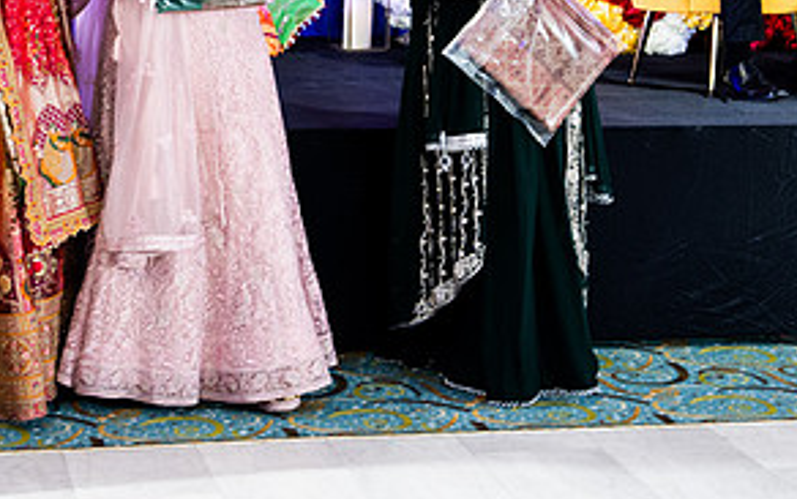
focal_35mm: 91
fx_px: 1978
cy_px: 45
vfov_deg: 14.2
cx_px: 175
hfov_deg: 22.5
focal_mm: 45
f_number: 3.2
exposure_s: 1/125
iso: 2000
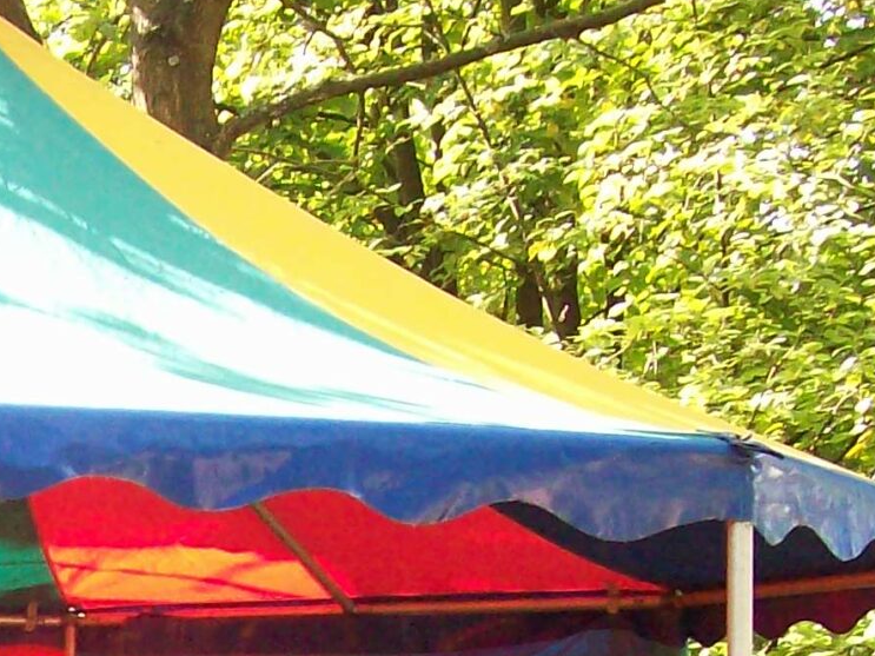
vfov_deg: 11.4
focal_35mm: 124
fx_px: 3134
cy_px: 1023
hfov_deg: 15.1
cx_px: -310
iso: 200
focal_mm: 6
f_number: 2.7
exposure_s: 1/142
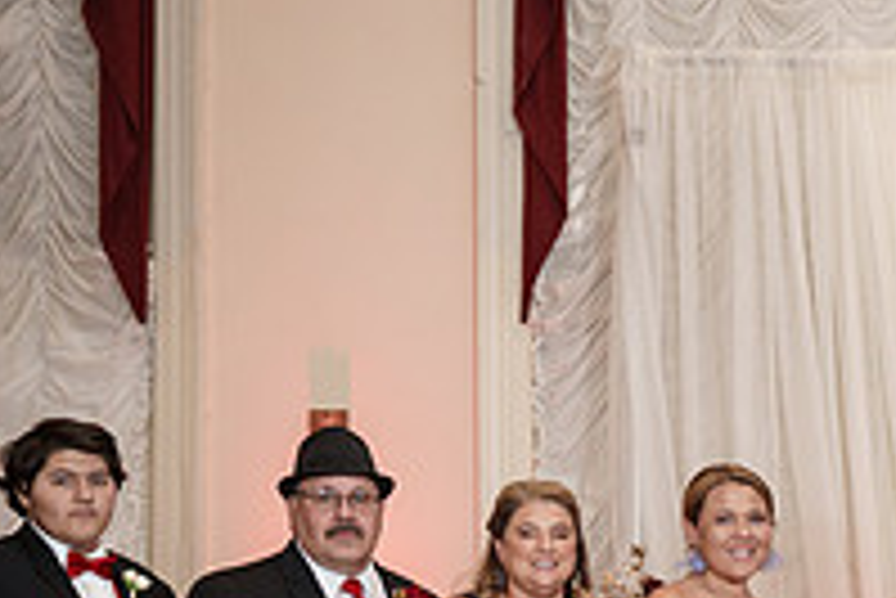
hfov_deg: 19.2
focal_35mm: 99
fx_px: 2466
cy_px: 749
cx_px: 1121
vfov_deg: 13.4
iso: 2000
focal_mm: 34
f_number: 4
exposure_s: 1/160
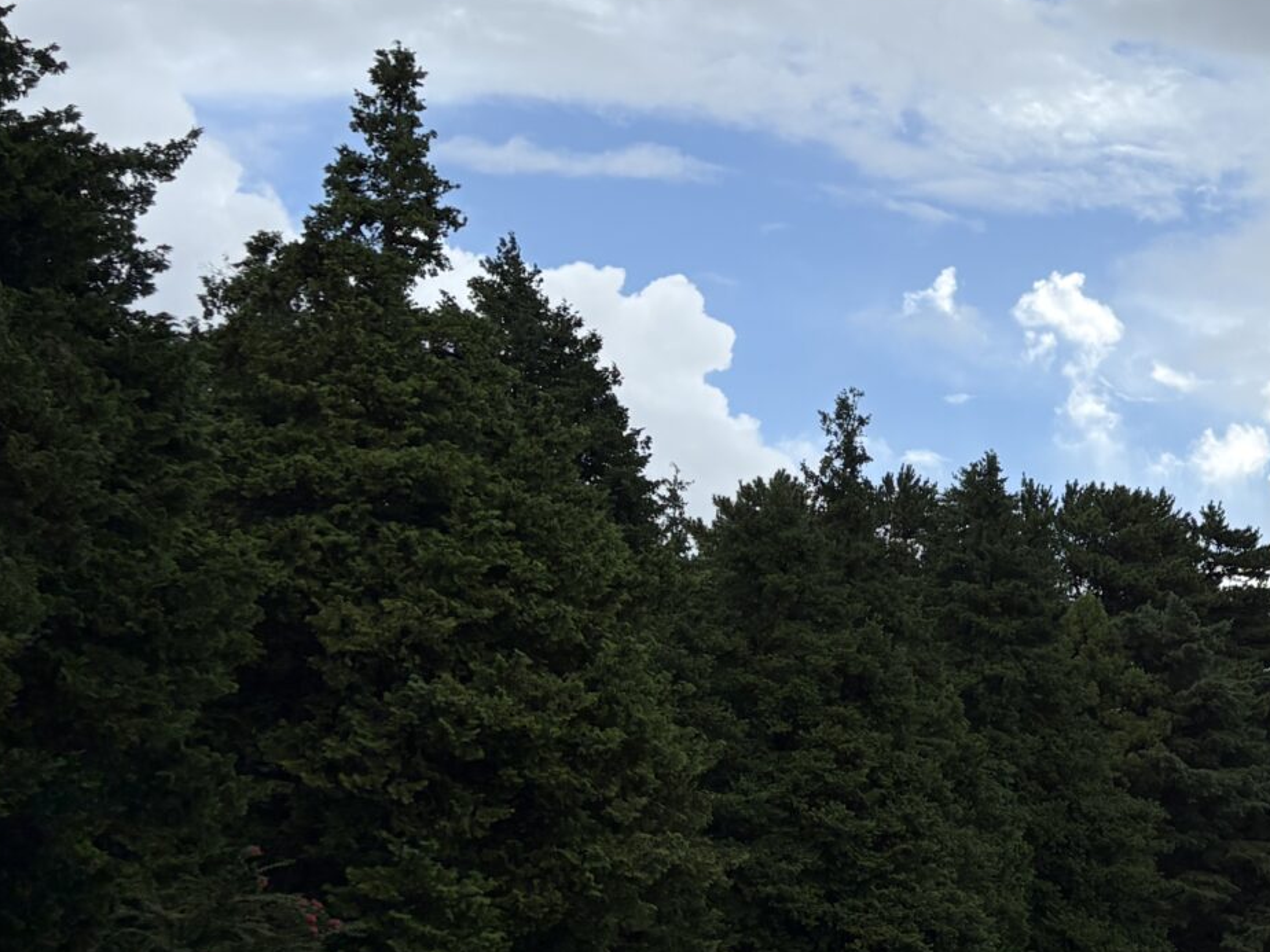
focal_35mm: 72
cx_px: 1659
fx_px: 2642
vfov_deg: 20.4
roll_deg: +0.0
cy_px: 397
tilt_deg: +12.6
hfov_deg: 23.8
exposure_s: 1/4950
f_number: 1.6
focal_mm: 5.96
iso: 50
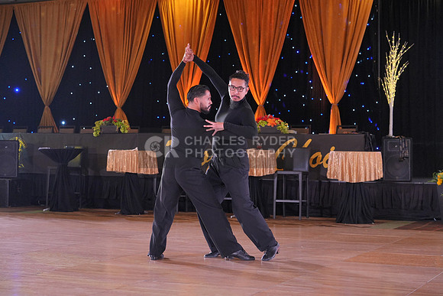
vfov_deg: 18.9
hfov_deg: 28.1
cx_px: 222
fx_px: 886
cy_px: 148
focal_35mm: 72
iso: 2500
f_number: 4
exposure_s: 1/400
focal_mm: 72
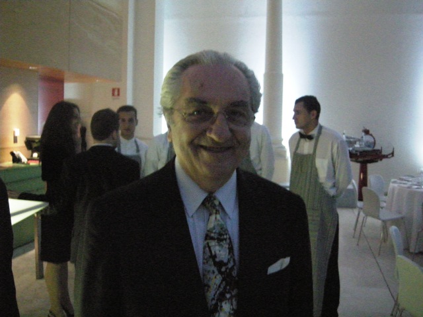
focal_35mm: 36
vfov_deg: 39.7
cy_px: 158
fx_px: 440
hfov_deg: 51.4
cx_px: 212
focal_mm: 7.5
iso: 1600
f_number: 2.7
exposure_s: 1/30
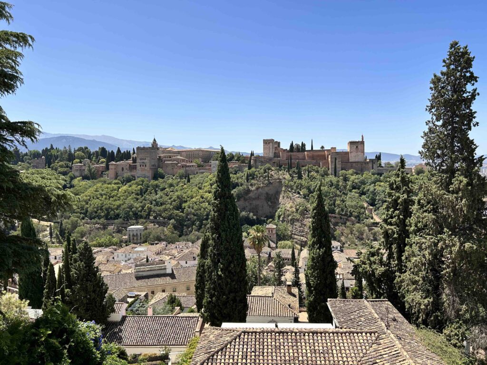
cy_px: 182
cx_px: 244
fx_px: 366
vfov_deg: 53.1
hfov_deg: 67.3
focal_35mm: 26
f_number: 1.5
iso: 50
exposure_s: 1/4115
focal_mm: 5.7
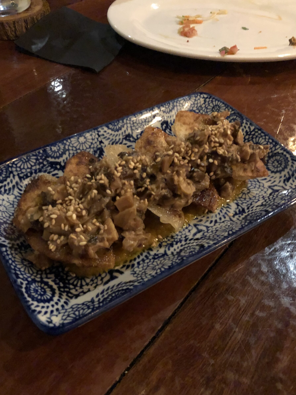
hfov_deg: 46.8
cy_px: 209
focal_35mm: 30
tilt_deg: -51.2
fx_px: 342
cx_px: 143
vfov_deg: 59.9
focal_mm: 4
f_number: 1.8
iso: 400
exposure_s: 1/4
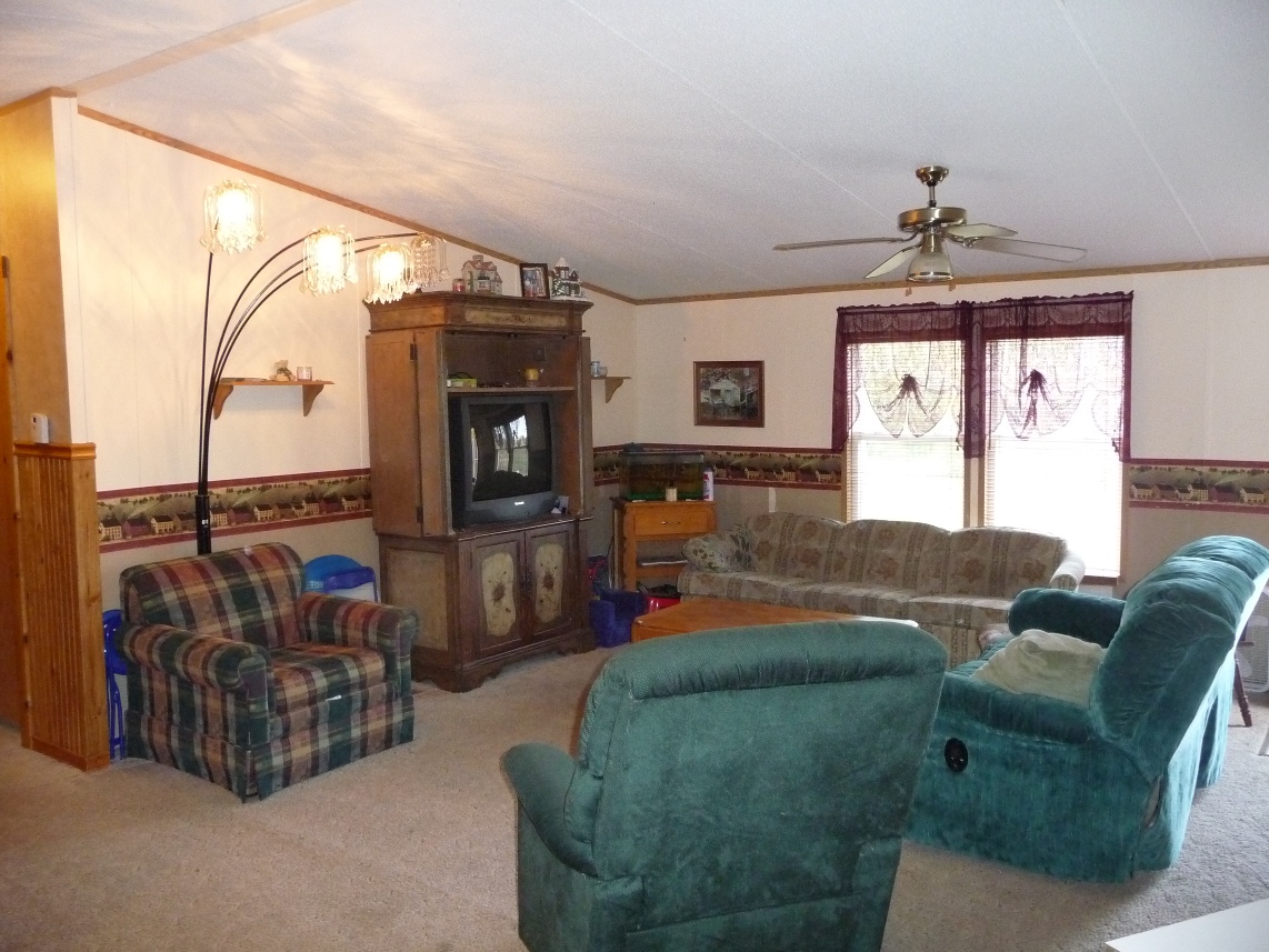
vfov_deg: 49.8
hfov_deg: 63.4
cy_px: 476
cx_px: 634
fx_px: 1027
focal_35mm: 28
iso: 640
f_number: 3.3
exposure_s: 1/30
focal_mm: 4.7
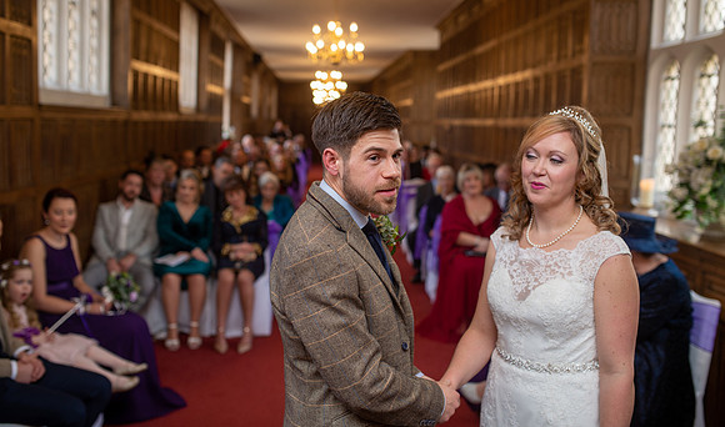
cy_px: 183
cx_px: 367
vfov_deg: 33.3
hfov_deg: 53.9
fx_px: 713
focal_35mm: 37
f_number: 2.5
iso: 160
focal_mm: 35
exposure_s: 1/125
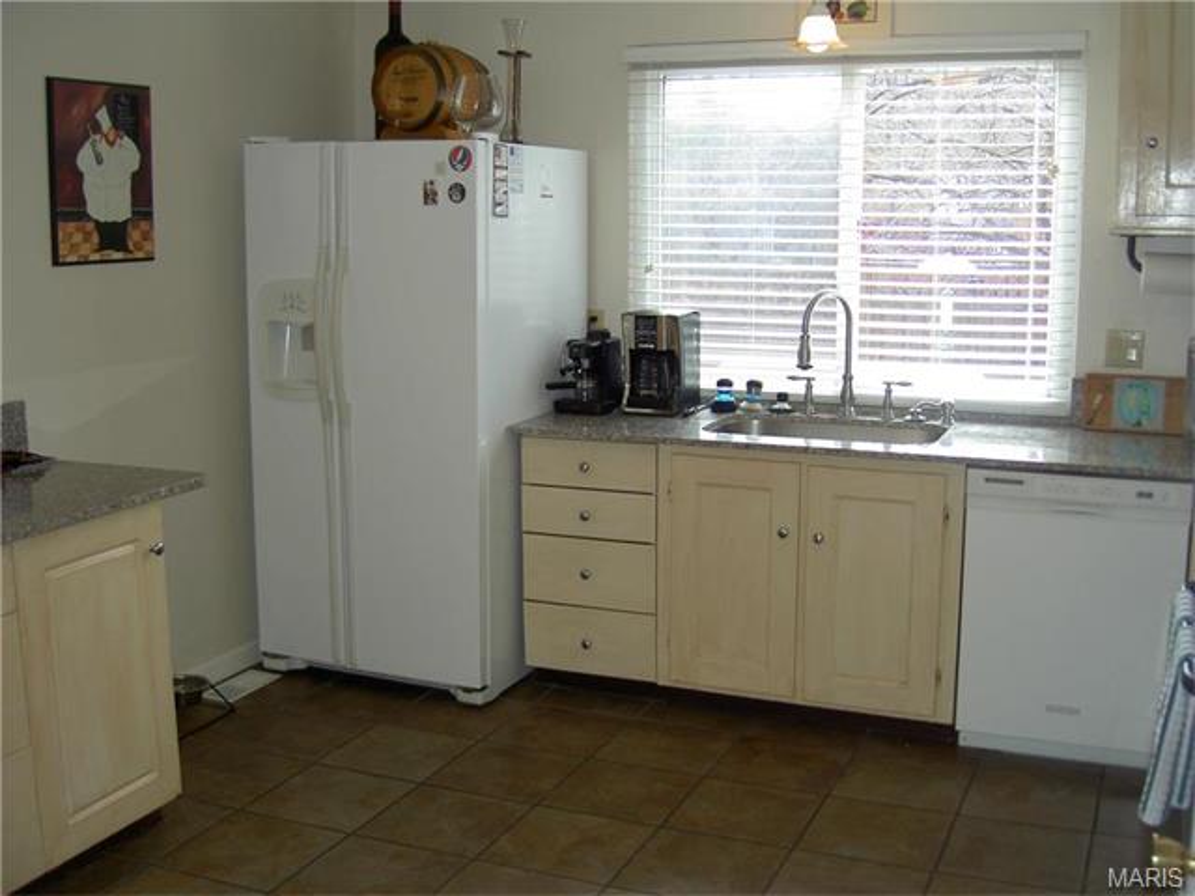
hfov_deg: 47.9
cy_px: 448
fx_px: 1346
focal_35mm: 39
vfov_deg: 36.8
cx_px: 598
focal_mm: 8
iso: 100
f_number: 2.8
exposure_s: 1/59.5
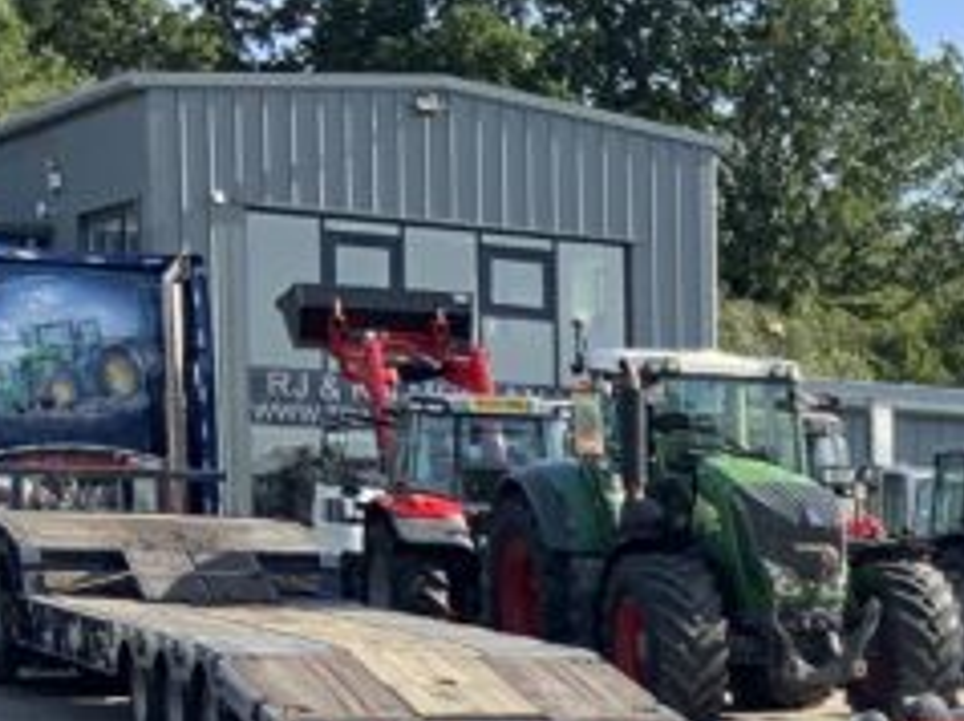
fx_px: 3478
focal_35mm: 125
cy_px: 1094
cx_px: 1823
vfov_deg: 11.3
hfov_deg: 13.8
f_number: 1.8
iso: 16
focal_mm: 3
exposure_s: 1/1076
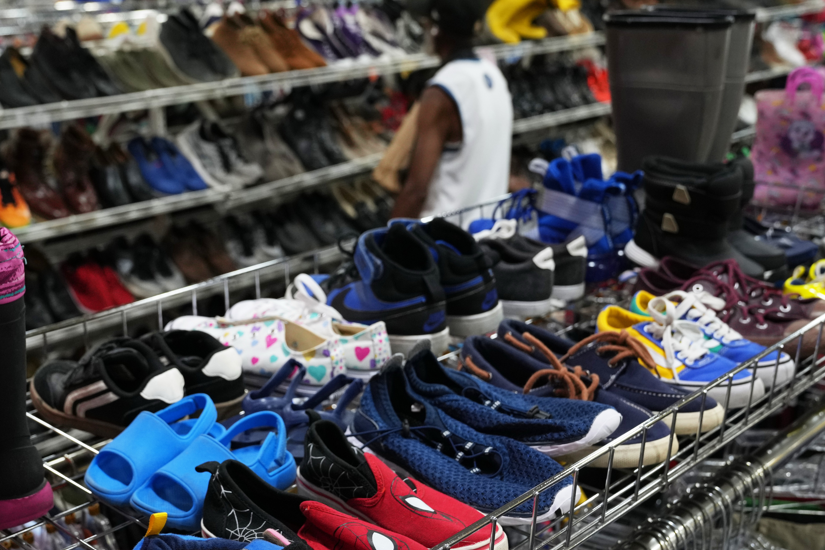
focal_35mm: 46
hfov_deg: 42.1
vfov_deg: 29.2
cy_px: 317
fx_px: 1054
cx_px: 268
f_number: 5
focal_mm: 31
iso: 1250
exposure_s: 1/200
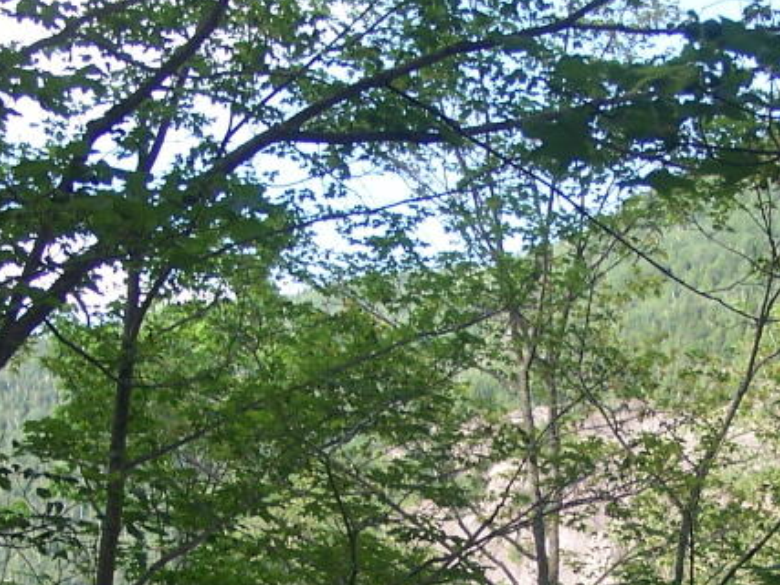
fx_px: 2163
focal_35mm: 96
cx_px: 550
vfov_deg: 15.3
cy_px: 503
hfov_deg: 20.3
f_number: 2.8
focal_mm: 6.7
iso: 80
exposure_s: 1/200
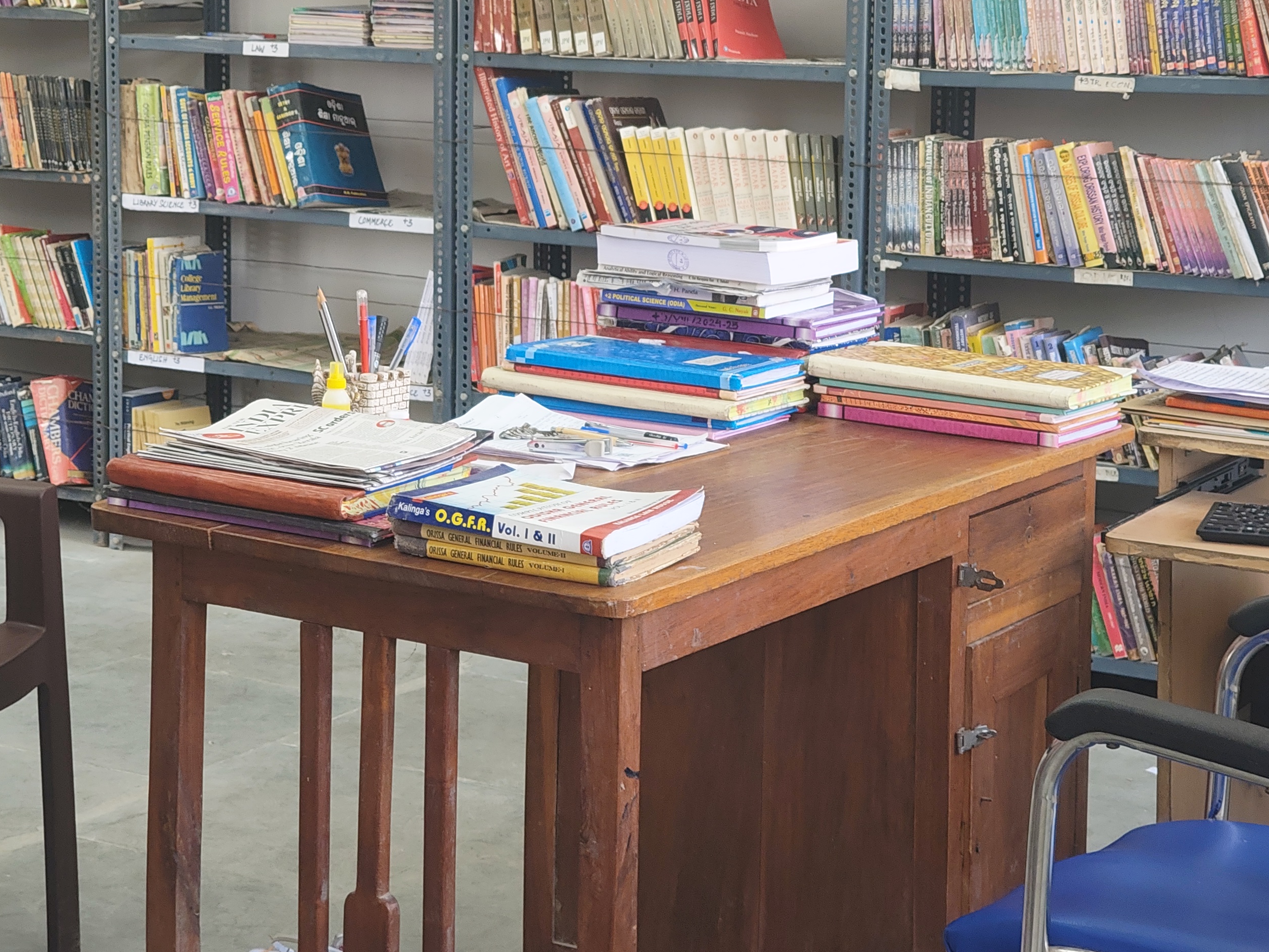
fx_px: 3006
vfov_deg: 17.9
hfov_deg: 23.8
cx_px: 592
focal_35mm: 82
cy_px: 250
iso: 409
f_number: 2
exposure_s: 1/100
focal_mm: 7.1
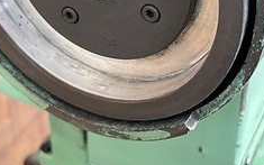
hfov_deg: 27.5
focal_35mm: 75
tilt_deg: -32.0
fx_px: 540
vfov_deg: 17.0
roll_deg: -1.8
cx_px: 145
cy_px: -3
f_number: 1.5
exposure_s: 1/30
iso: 640
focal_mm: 5.7
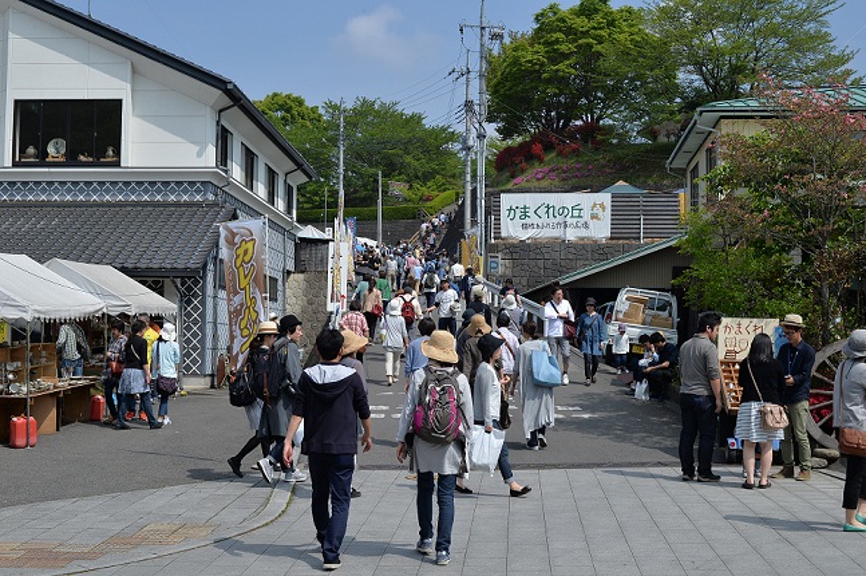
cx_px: 433
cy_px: 288
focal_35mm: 50
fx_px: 1202
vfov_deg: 26.9
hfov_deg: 39.6
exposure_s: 1/500
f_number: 11
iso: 200
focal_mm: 50
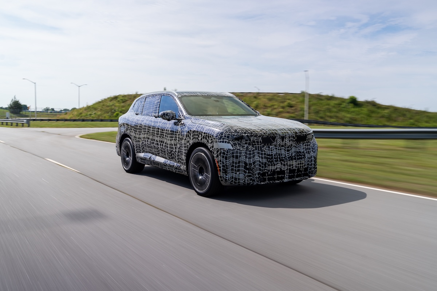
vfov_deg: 40.0
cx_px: 218
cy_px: 146
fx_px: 401
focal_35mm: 33
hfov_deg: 57.2
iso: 125
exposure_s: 1/30
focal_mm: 33
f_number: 6.3
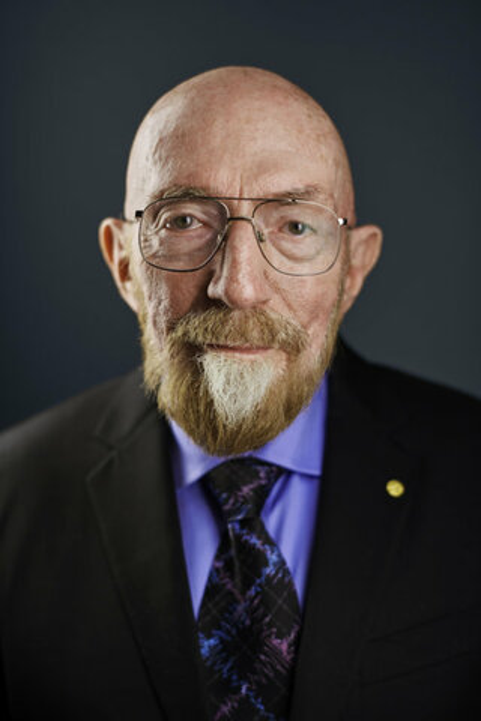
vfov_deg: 34.5
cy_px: 360
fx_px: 1162
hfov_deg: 23.4
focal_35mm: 58
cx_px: 240
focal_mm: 58
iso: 400
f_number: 2.2
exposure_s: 1/200
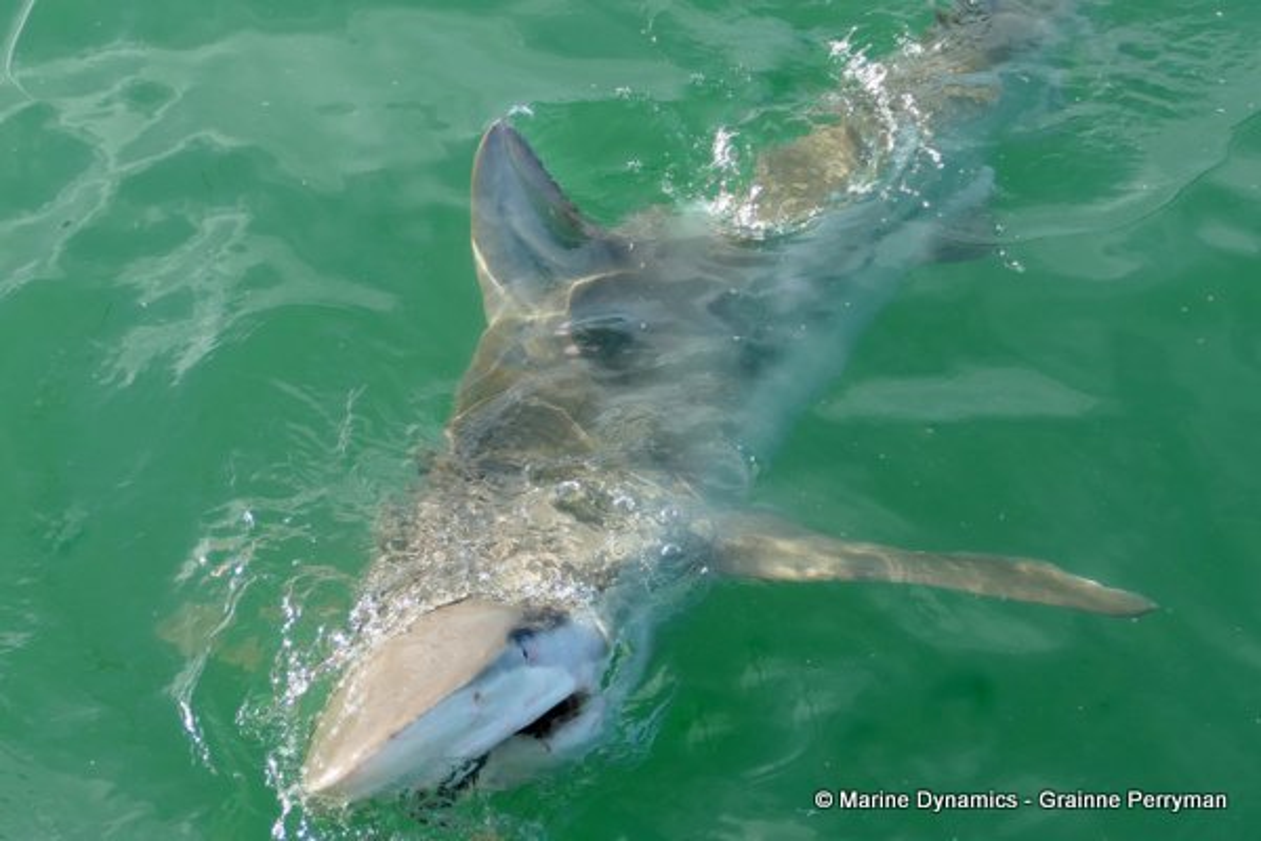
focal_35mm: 57
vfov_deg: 23.8
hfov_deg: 35.1
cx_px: 630
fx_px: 1996
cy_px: 420
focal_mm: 20.62
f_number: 3.5
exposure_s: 1/640
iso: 125
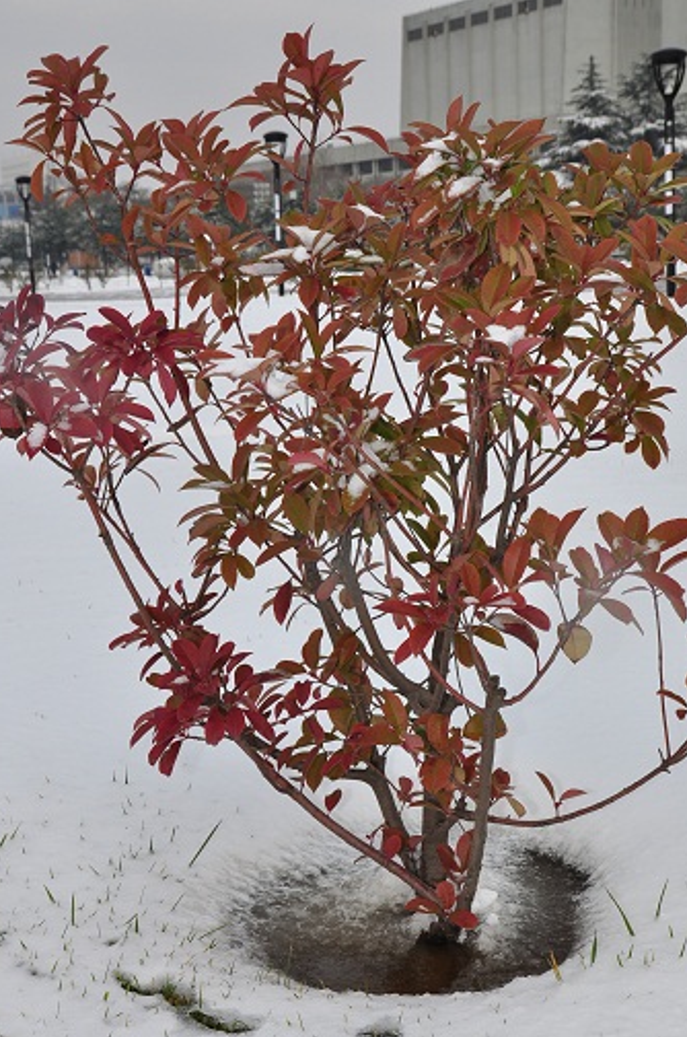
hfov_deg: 26.9
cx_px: 354
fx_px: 1437
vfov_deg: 39.6
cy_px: 601
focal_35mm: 50
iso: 200
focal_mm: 28
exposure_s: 1/200
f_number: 8
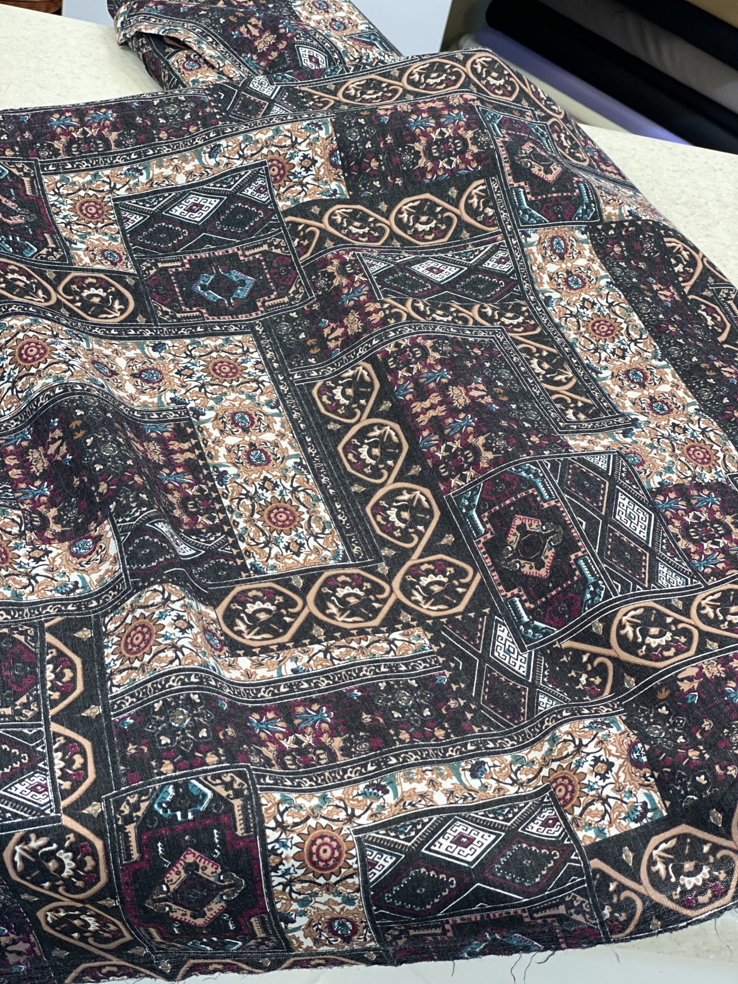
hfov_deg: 28.0
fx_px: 1478
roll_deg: -16.0
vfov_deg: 36.8
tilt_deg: -41.9
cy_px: 492
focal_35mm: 52
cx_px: 369
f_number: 2
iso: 80
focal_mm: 6
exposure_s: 1/100
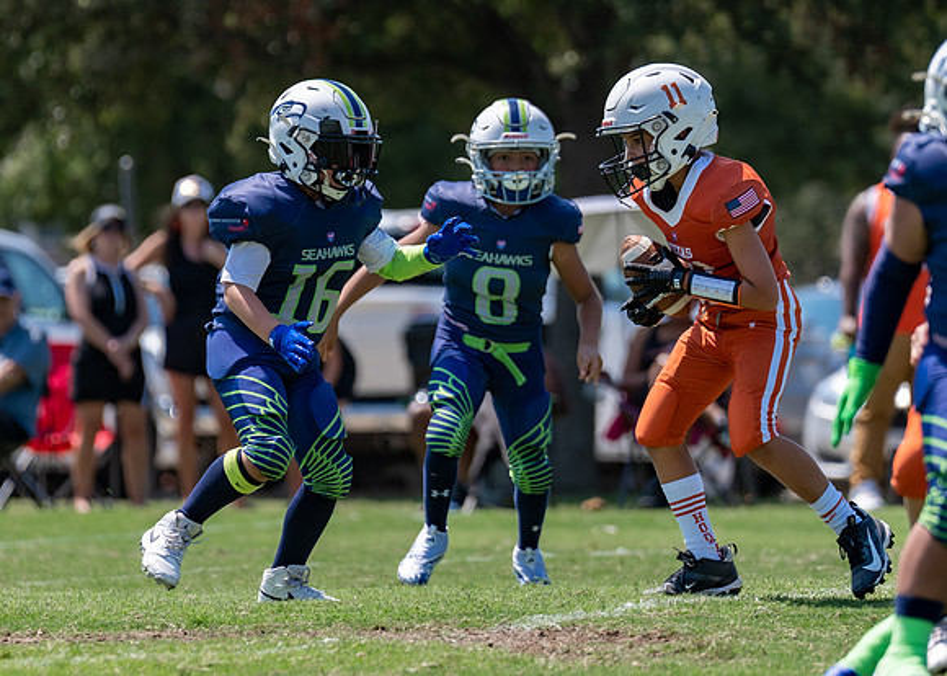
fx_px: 12304
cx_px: 485
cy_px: 239
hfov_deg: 4.4
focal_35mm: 458
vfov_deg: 3.1
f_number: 3.2
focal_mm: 200
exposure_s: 1/1250
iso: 100
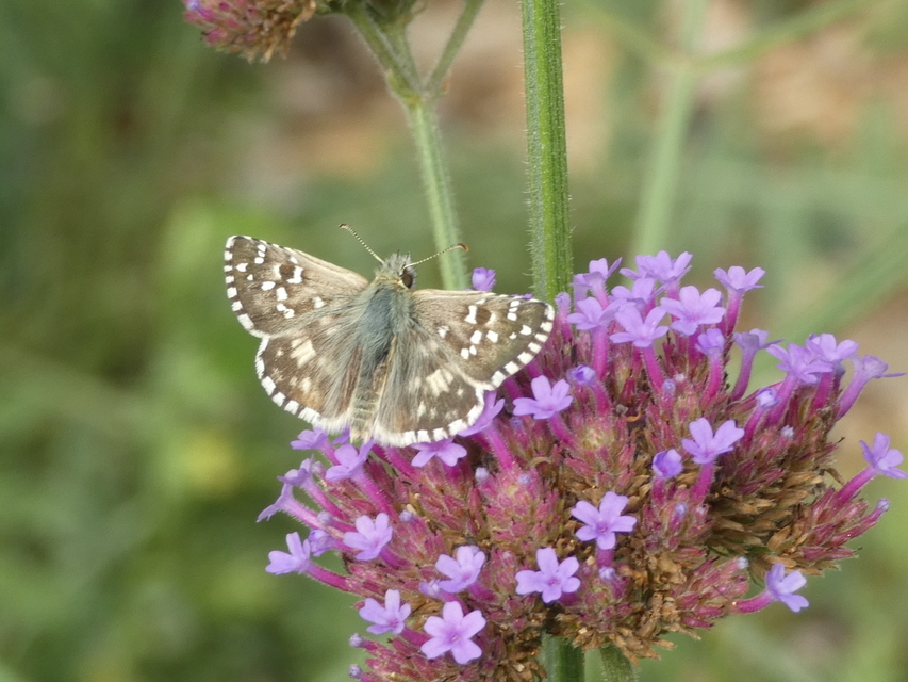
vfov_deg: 9.1
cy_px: 341
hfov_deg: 12.0
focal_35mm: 164
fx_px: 4302
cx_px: 454
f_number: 5.4
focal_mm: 29.5
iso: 125
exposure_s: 1/80
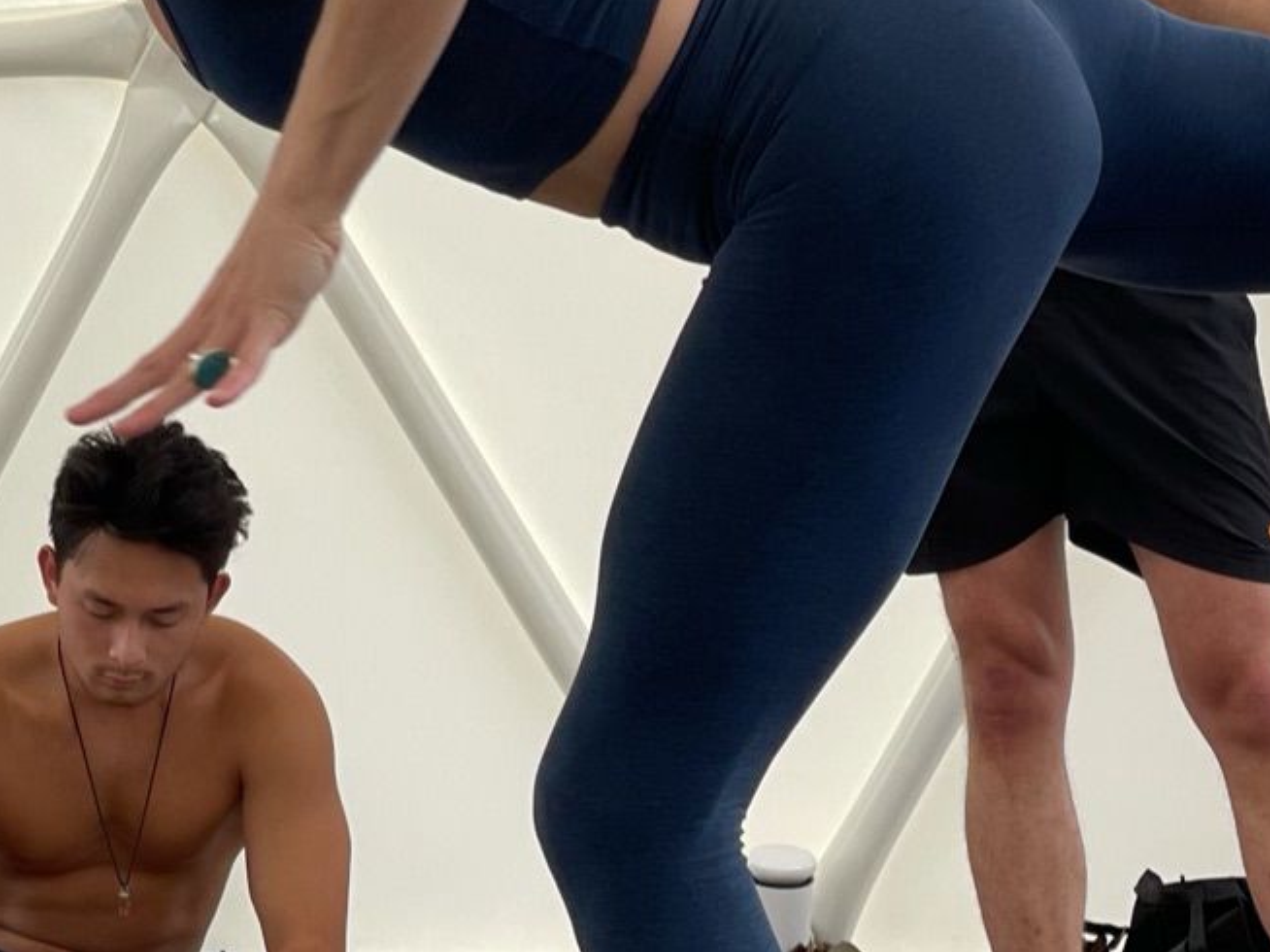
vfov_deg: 9.1
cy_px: 272
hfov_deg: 12.1
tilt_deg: +3.9
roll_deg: +0.4
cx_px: 735
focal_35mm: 163
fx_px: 5978
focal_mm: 6
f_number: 2
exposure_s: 1/489
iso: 25
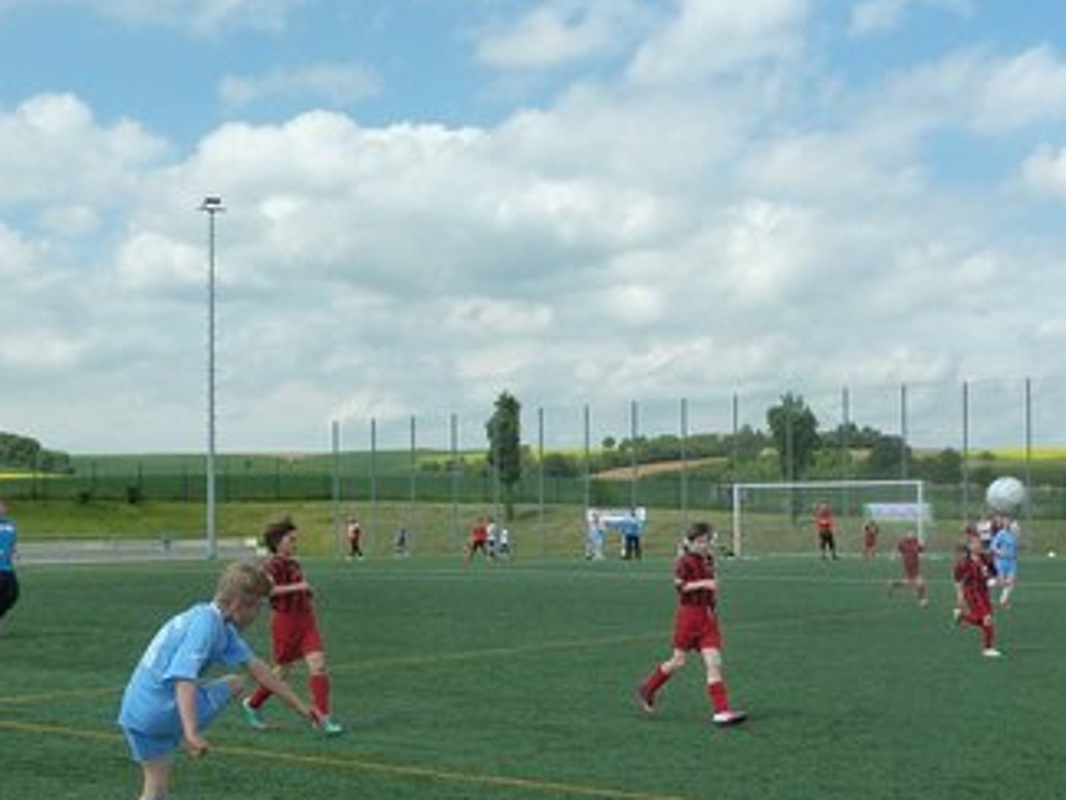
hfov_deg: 34.5
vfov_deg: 26.9
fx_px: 1663
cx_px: 852
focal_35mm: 54
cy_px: 499
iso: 125
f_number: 5
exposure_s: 1/400
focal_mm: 4.1
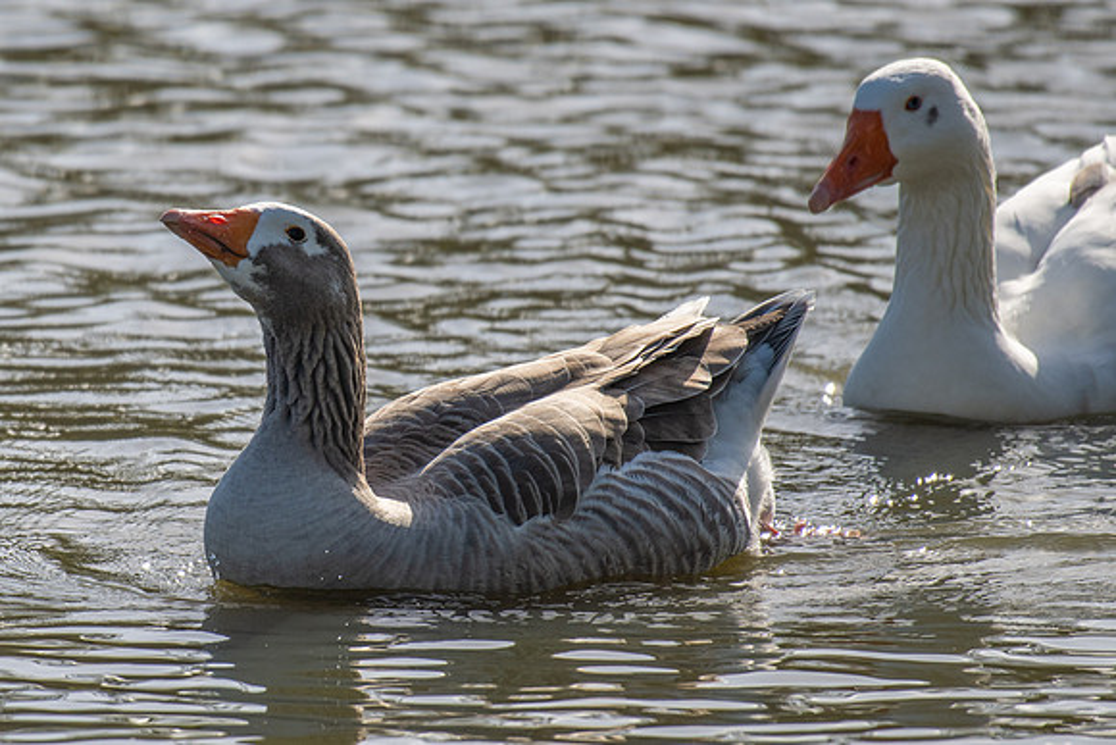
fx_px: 26406
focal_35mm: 852
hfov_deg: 2.4
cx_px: 243
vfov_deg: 1.6
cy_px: 360
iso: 250
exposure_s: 1/1600
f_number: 5.6
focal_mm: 460
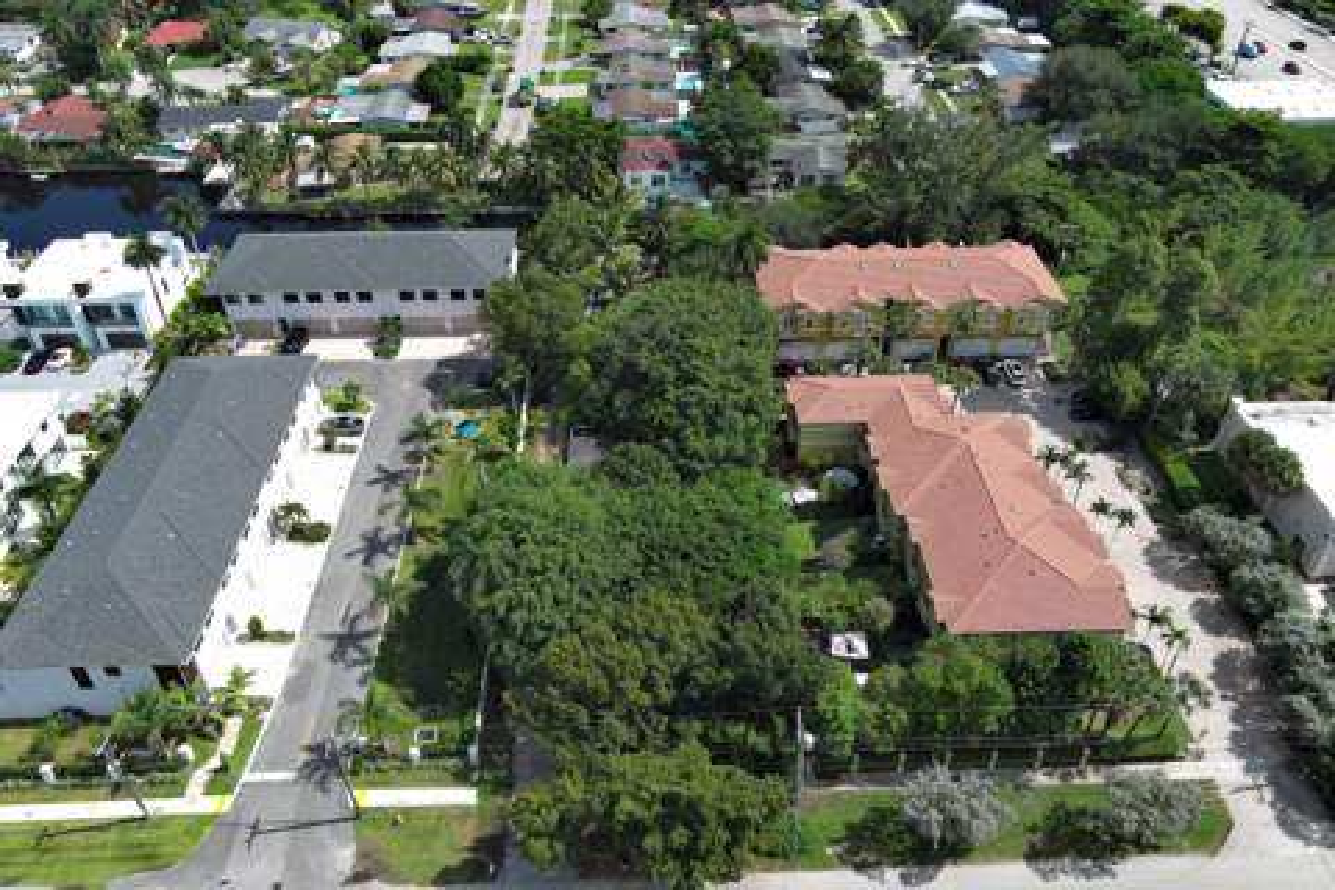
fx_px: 1075
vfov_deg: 45.0
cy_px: 445
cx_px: 668
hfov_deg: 63.7
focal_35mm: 29
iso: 100
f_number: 2.8
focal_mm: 10.57
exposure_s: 1/1156
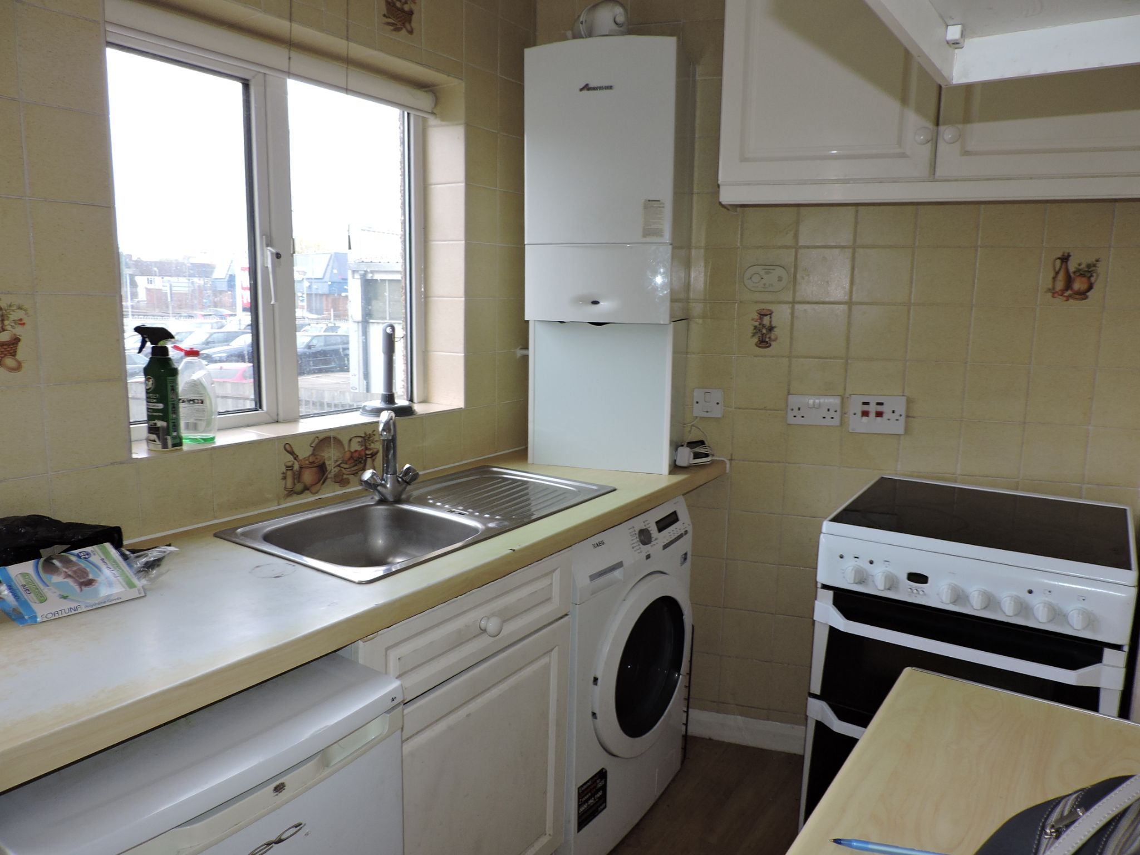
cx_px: 570
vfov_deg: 56.8
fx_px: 790
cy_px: 428
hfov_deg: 71.6
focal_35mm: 24
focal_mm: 4.3
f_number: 3
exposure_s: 1/40
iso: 100
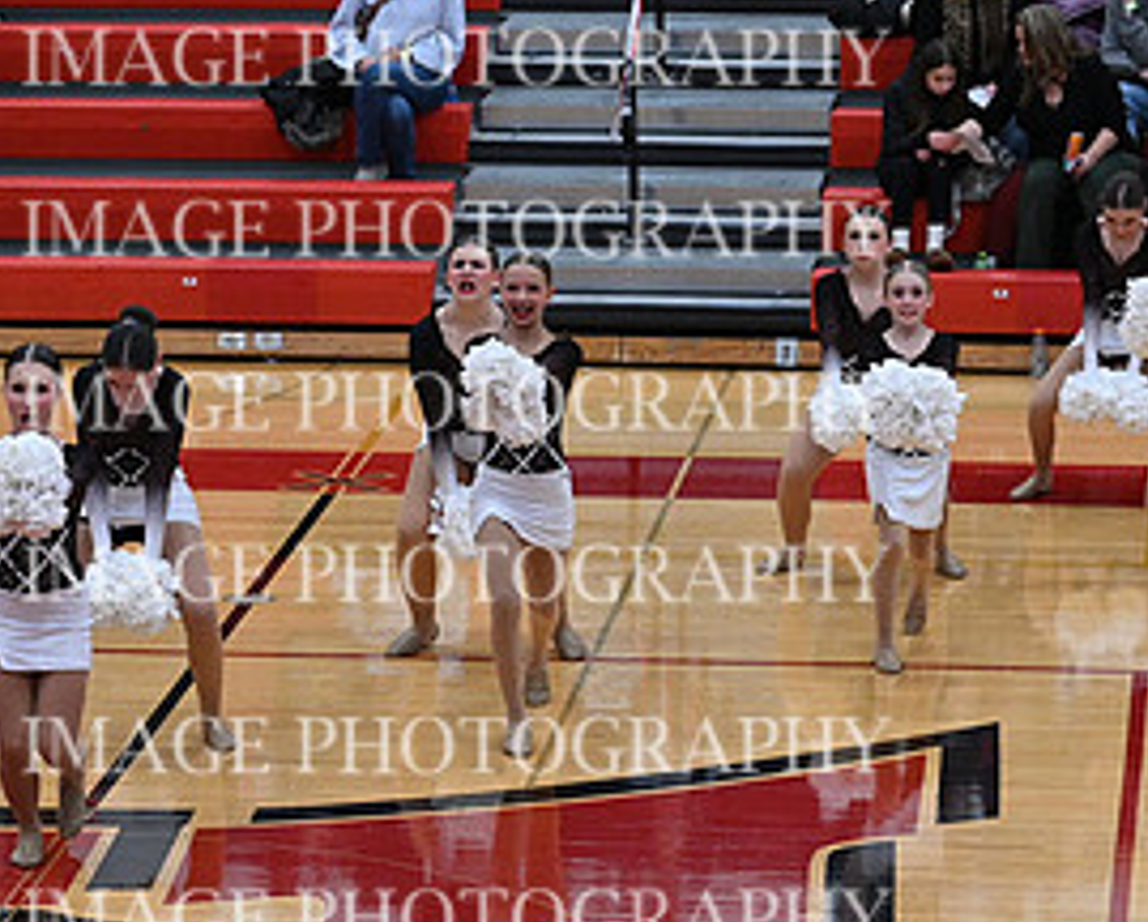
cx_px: 273
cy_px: 659
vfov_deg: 7.8
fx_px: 6737
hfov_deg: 9.7
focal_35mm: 198
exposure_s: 1/400
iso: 4000
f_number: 4
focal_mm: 98
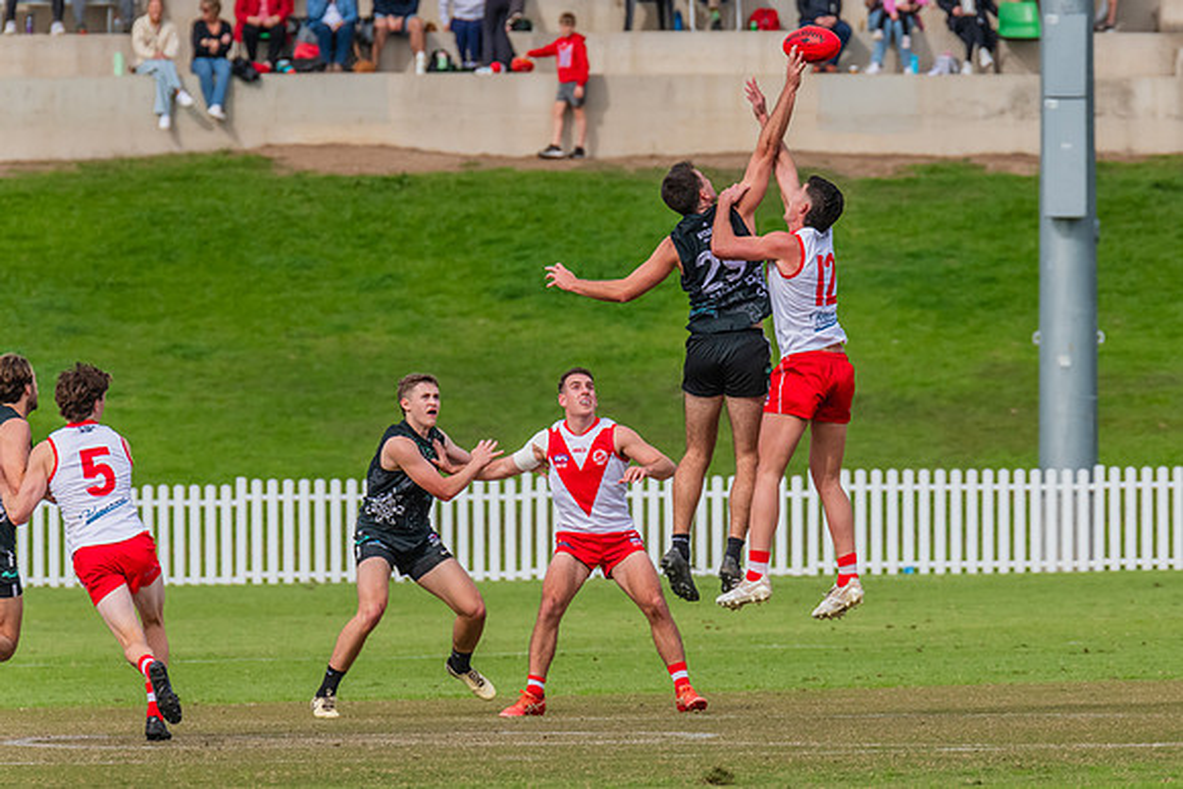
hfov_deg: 3.6
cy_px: 424
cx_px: 799
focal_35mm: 568
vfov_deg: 2.4
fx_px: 18656
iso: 800
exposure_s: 1/1600
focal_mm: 420
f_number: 8
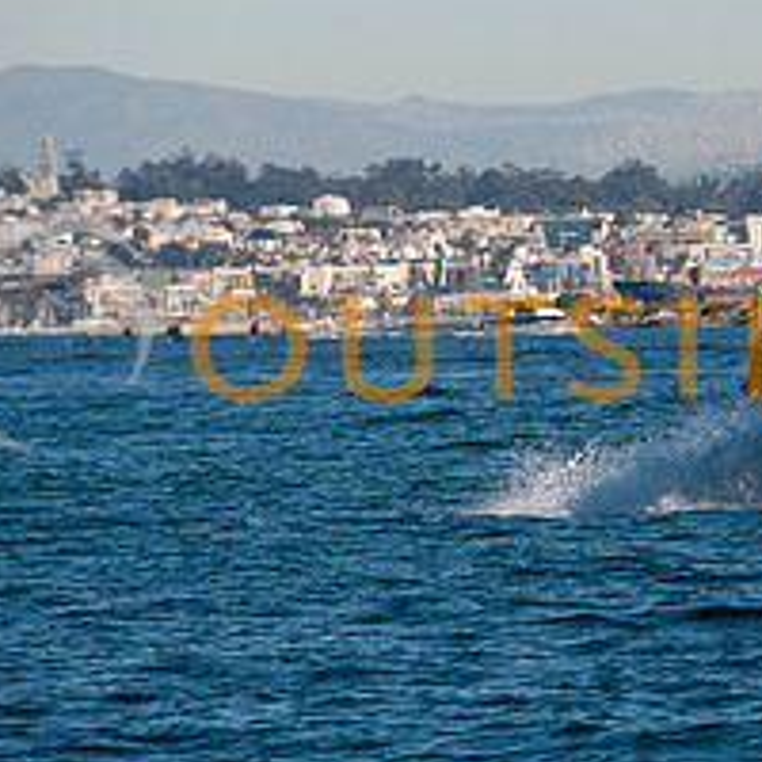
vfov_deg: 3.6
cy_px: 324
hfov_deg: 3.6
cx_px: 1010
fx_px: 12253
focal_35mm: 492
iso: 200
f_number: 6.3
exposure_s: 1/1600
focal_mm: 200
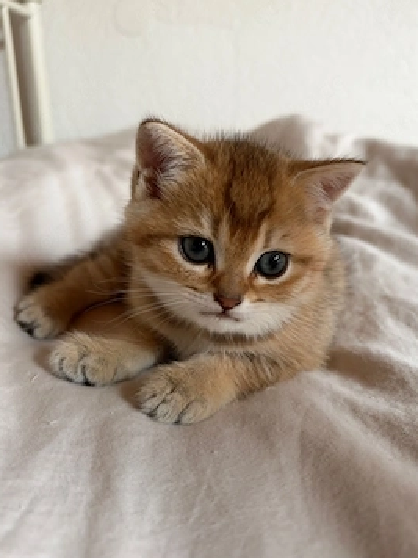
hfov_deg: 51.4
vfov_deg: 65.2
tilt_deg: -16.5
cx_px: 213
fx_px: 435
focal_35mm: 27
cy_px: 249
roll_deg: +2.3
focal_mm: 6.93
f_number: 1.8
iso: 320
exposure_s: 1/50
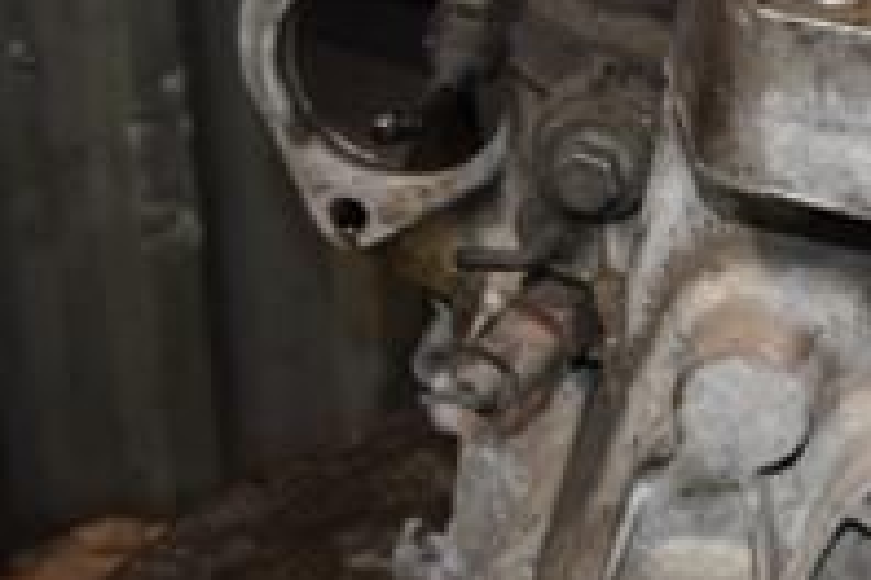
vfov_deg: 14.3
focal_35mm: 96
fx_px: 2311
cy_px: 303
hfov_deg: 20.5
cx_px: 933
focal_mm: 21
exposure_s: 1/60
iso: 800
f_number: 5
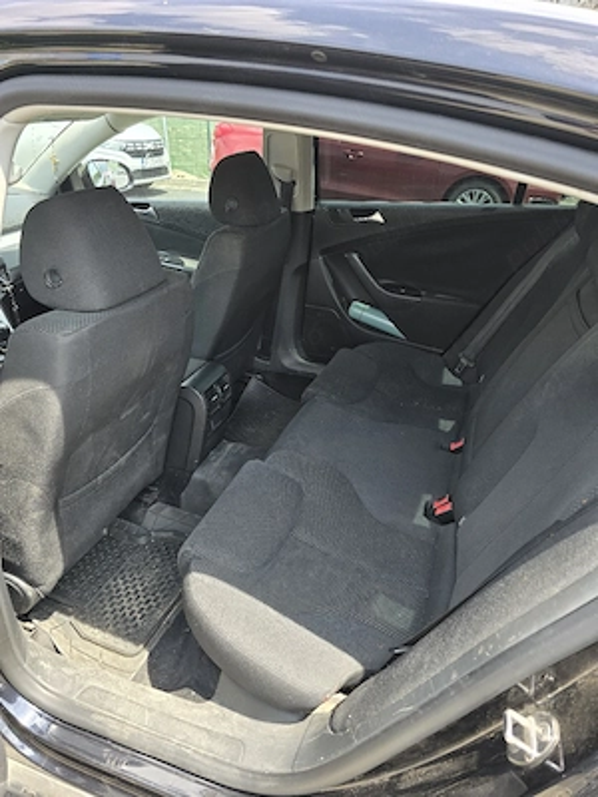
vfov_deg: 73.9
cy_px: 398
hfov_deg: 58.9
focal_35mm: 23
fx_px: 530
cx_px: 299
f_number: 1.7
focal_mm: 6.3
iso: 32
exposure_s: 1/182
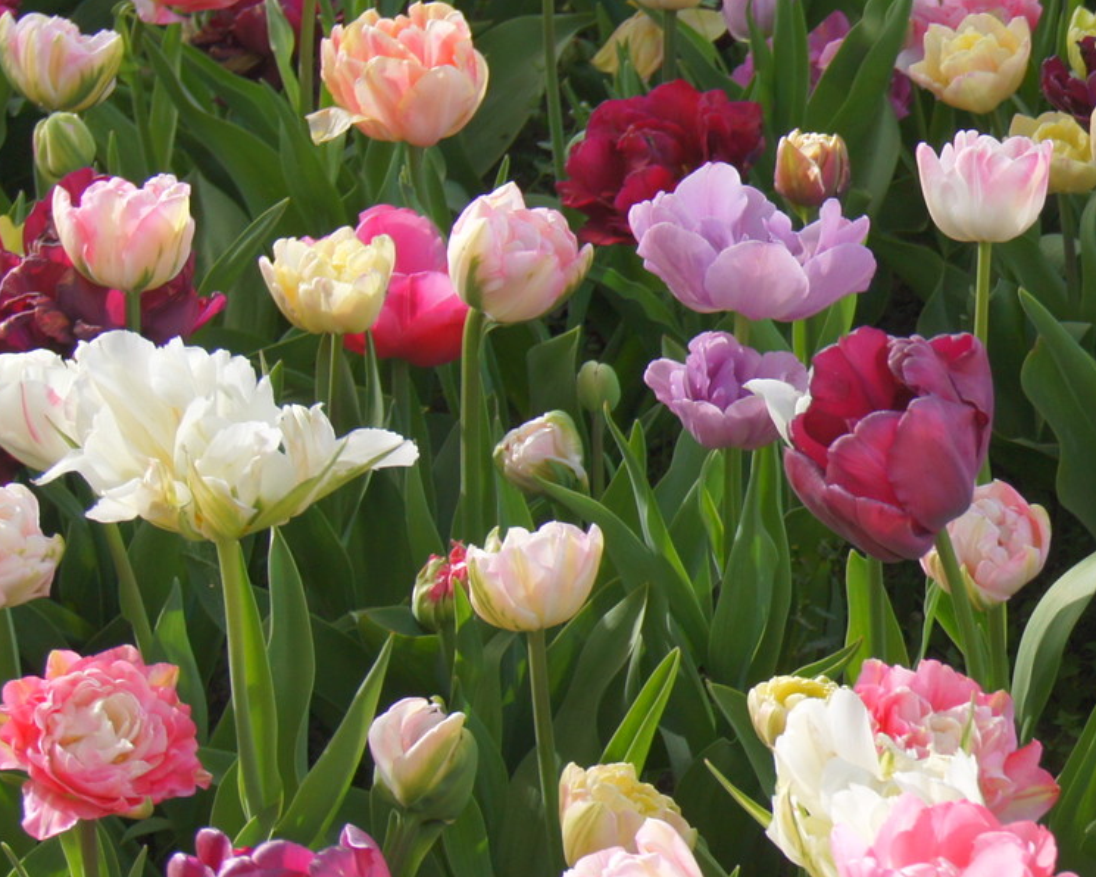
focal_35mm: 145
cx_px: 1368
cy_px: 465
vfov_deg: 10.6
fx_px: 4703
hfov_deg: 12.9
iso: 200
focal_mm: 40
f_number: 5.6
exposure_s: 1/250
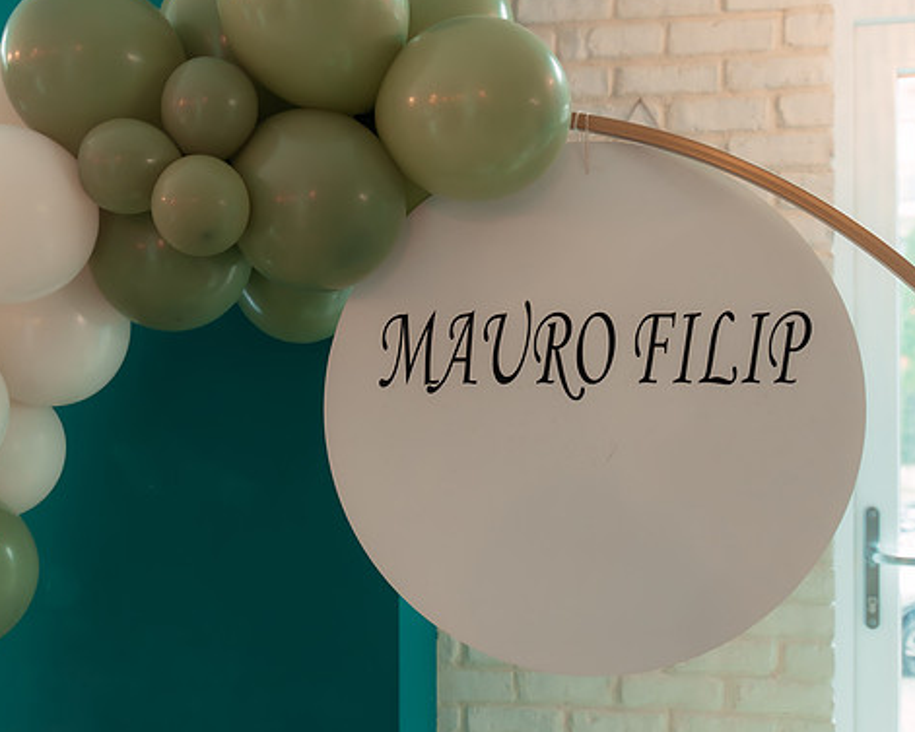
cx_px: 429
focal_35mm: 37
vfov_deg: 40.1
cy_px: 364
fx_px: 1002
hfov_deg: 49.0
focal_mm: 30
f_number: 2.8
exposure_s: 1/250
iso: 1000
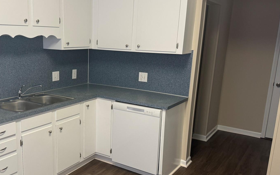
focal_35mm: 38
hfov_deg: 50.9
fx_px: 290
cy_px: 103
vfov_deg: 33.5
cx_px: 103
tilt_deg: -12.7
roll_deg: -1.2
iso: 160
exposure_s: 1/120
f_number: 1.78
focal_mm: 6.76
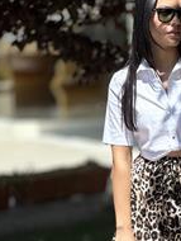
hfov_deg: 8.9
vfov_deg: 11.7
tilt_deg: -12.8
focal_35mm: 167
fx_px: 1162
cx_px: 170
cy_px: 230
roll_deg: +0.7
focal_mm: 9
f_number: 2.8
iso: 32
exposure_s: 1/968
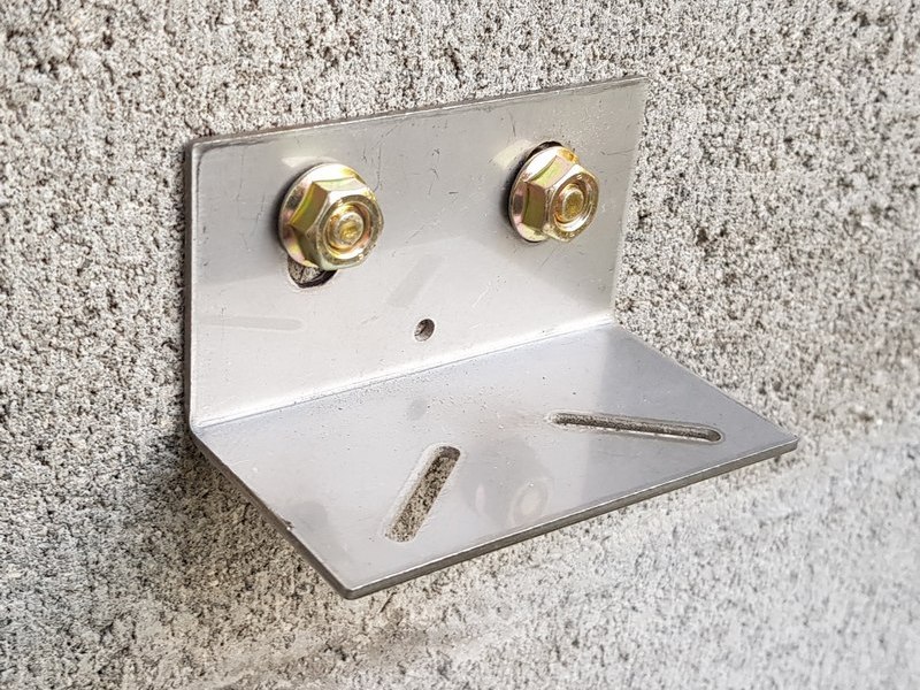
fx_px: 691
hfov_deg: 67.3
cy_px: 345
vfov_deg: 53.1
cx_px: 460
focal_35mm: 26
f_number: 1.7
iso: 64
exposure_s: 1/60
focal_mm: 4.2
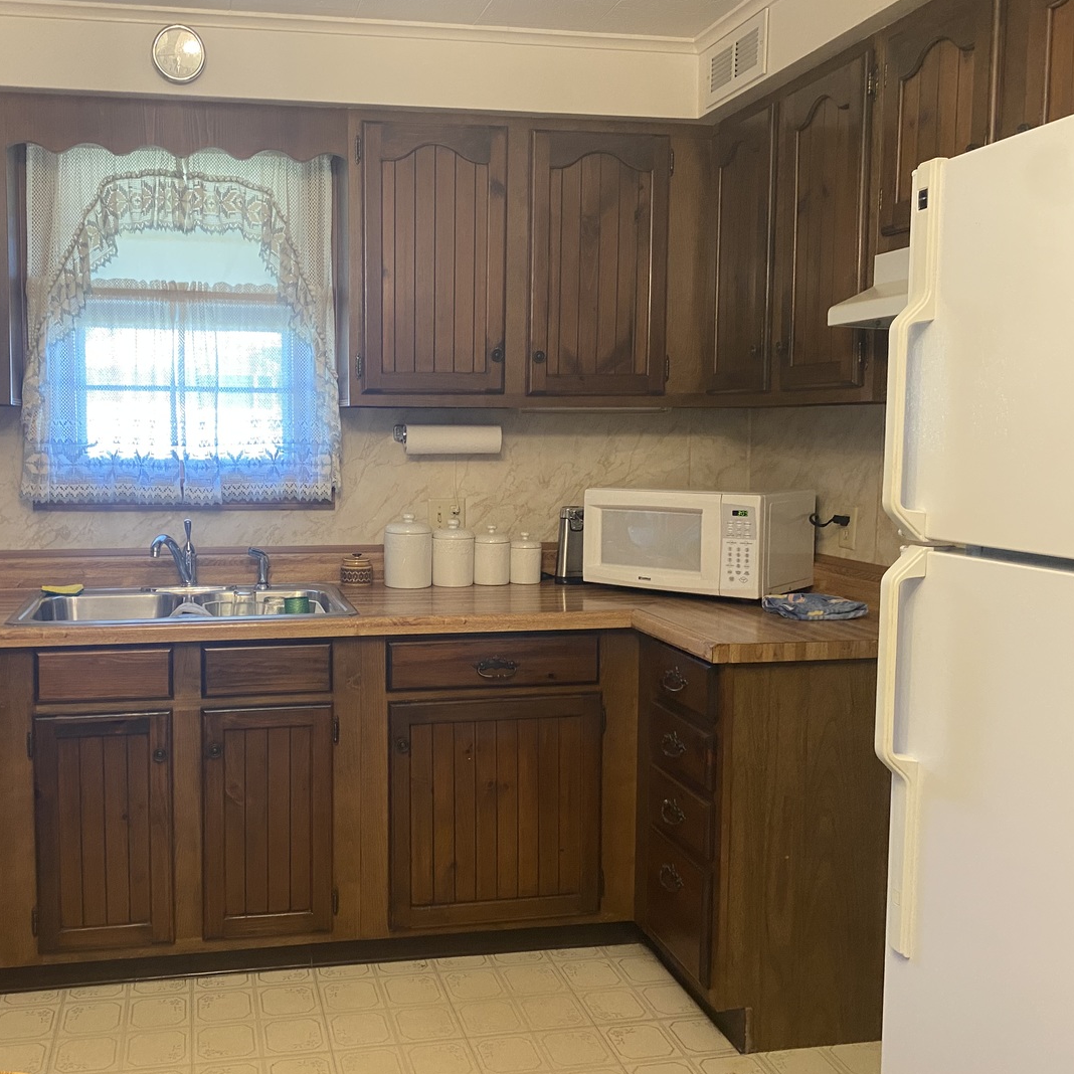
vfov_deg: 52.5
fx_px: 1088
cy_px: 536
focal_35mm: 31
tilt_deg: -6.2
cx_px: 377
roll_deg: +0.7
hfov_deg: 51.8
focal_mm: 4.25
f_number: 1.8
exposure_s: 1/60
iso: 320
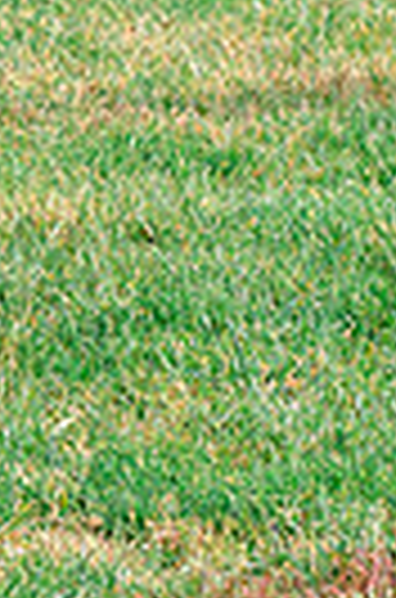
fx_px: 9968
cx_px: -572
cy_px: -43
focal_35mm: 601
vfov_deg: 3.4
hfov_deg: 2.3
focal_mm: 110
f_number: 6.3
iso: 400
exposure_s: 1/640
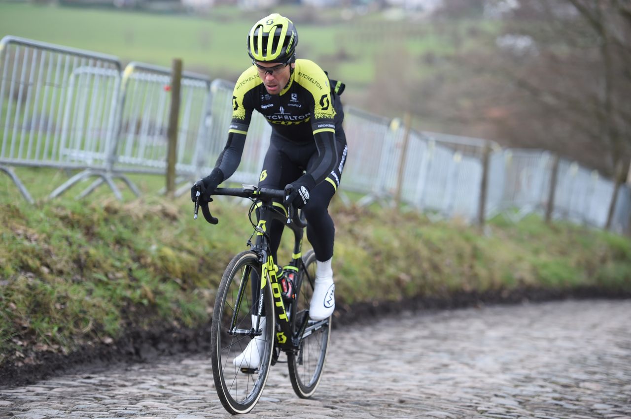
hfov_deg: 15.2
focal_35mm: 135
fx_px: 2364
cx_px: 316
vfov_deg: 10.1
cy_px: 210
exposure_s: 1/1000
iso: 800
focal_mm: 135
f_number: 2.8
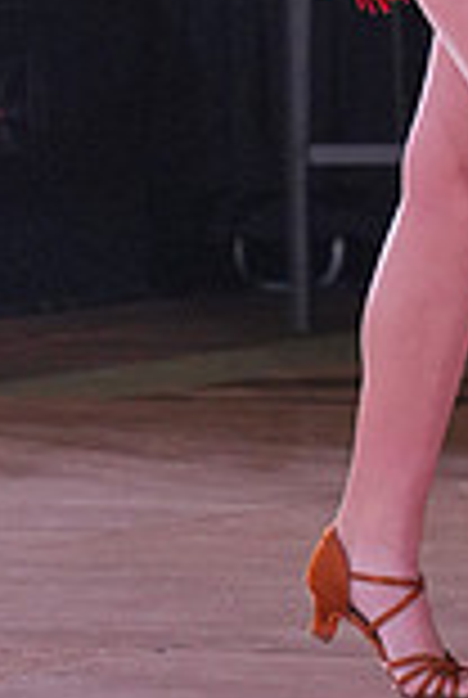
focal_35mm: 508
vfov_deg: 4.0
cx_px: 826
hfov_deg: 2.7
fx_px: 9861
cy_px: -207
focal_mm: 91
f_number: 4
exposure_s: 1/400
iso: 1600
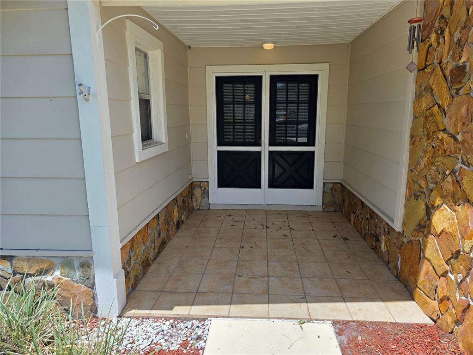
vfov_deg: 58.9
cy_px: 178
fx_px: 314
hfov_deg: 73.9
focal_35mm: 23
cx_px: 236
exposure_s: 1/6355
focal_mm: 6.3
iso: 80
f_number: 1.7
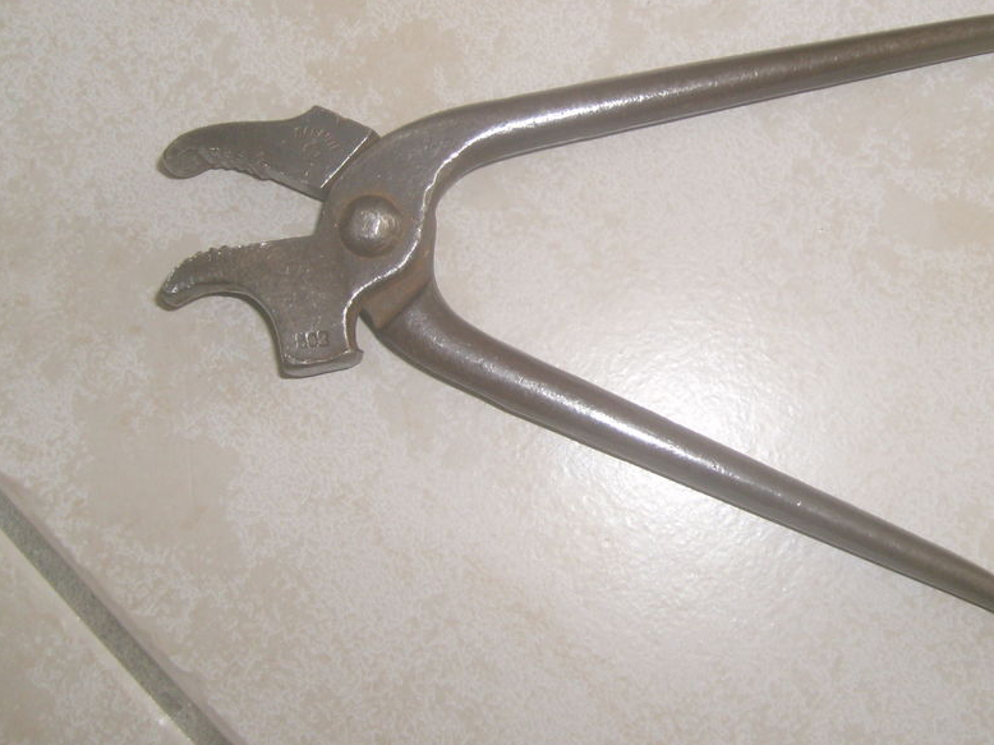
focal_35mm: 45
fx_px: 1292
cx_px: 632
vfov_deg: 32.1
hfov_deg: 41.7
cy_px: 290
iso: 100
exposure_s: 1/45
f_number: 2.8
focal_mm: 5.8
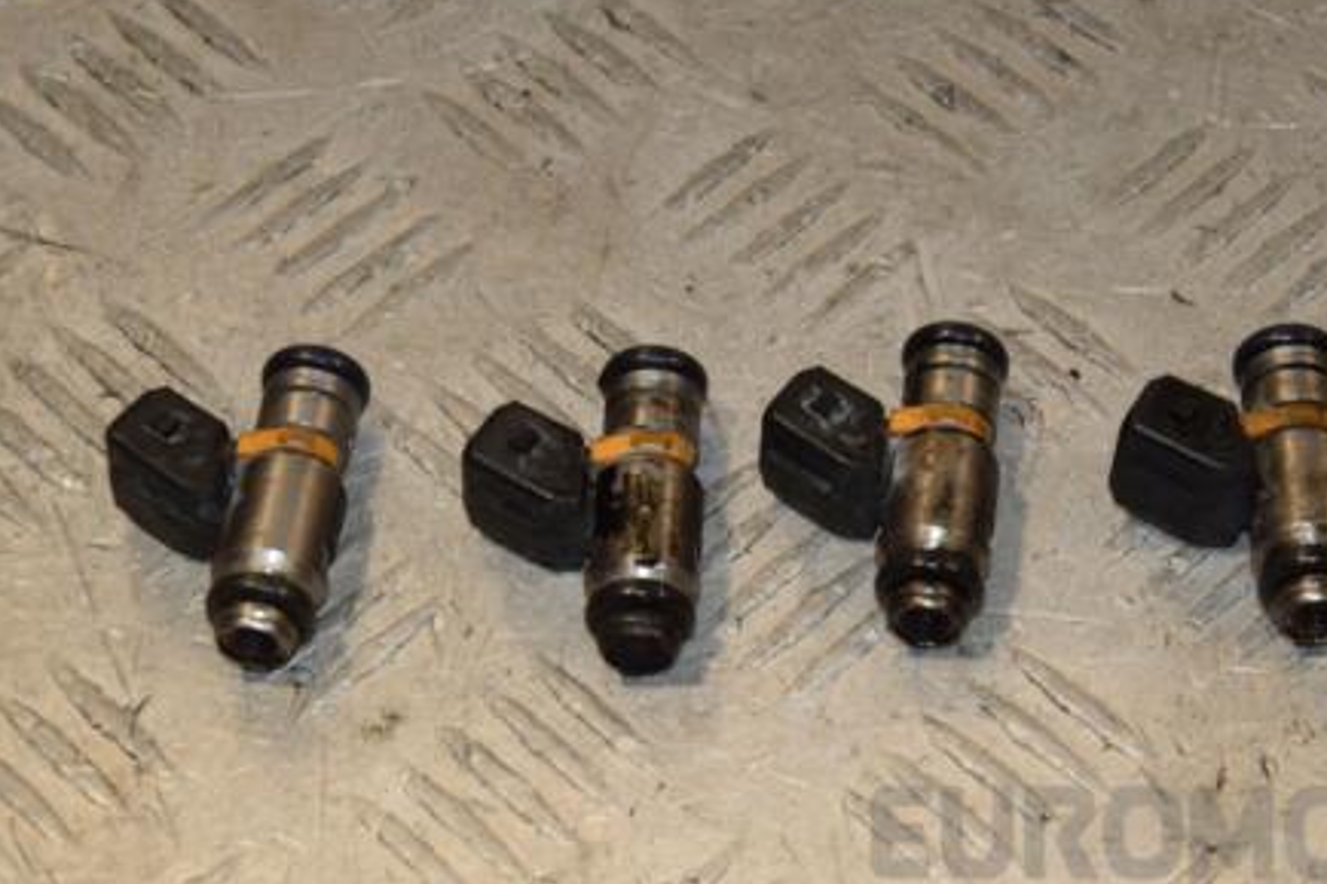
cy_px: 425
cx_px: 813
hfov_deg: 15.0
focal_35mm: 137
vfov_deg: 10.0
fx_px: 5048
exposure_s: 1/200
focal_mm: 66
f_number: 9
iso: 800
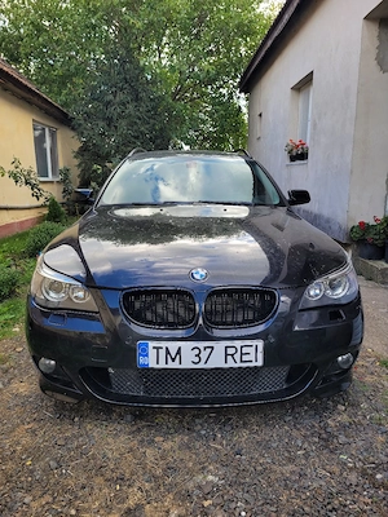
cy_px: 258
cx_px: 194
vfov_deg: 67.3
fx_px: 389
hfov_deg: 53.1
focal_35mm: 26
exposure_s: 1/400
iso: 40
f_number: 1.8
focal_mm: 5.4
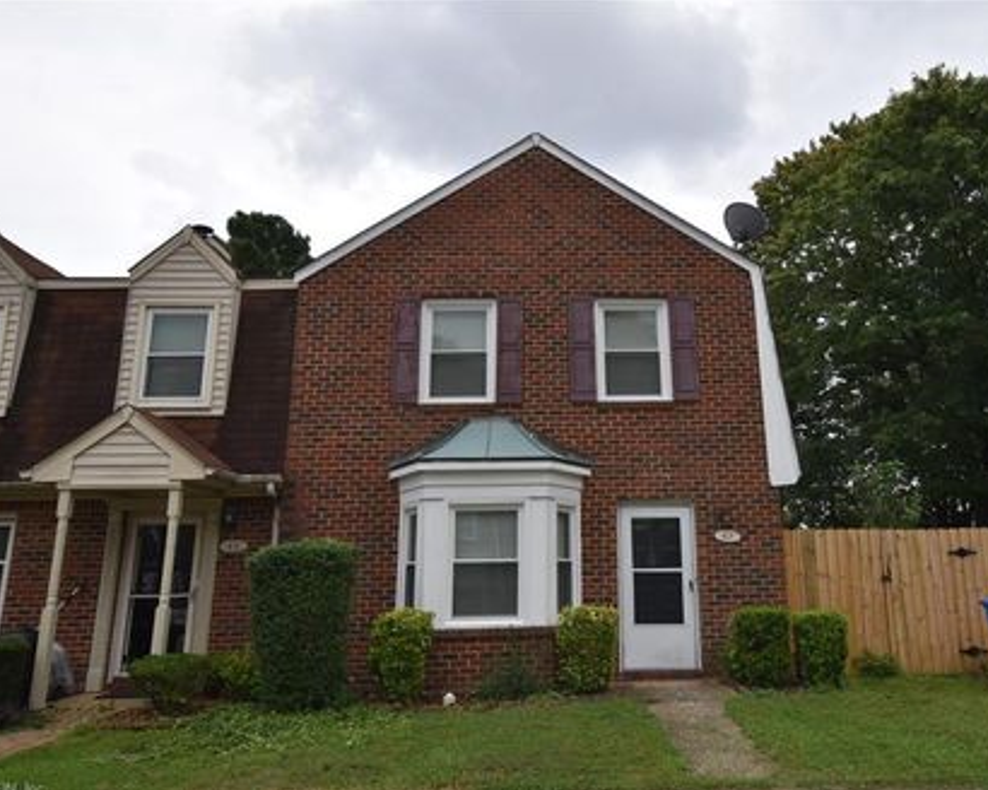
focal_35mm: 24
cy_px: 399
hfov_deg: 69.7
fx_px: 702
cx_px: 583
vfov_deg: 58.8
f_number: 8
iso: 200
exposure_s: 1/250
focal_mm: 14
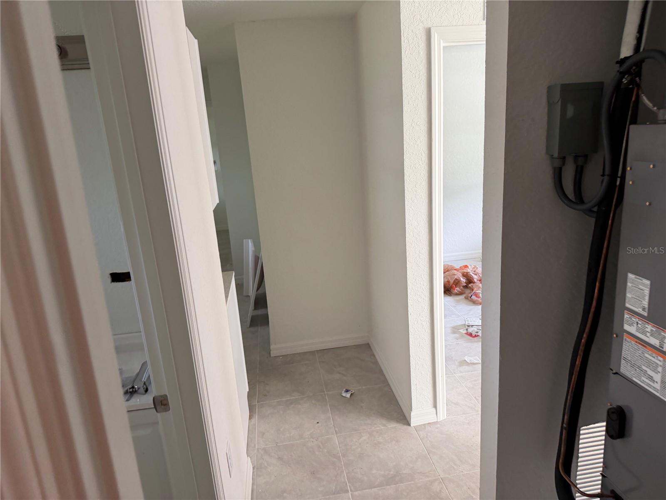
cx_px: 333
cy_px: 250
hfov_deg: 71.6
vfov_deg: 56.8
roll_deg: +5.1
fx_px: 462
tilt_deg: -19.3
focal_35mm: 24
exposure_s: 1/79
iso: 200
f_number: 1.78
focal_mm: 6.76
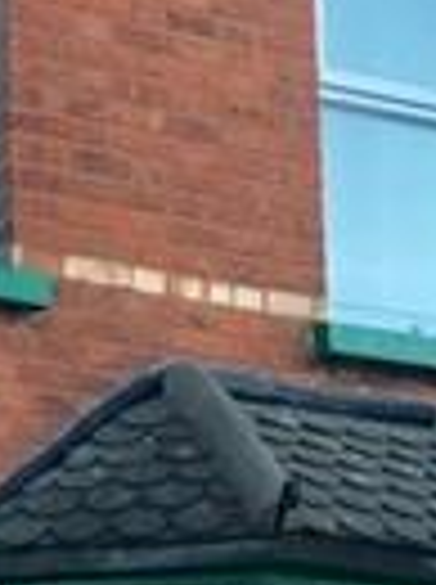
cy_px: 688
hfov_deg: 10.0
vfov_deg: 13.5
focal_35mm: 143
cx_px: -229
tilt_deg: +7.8
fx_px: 2409
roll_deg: +0.7
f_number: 2.2
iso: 50
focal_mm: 4.15
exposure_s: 1/33
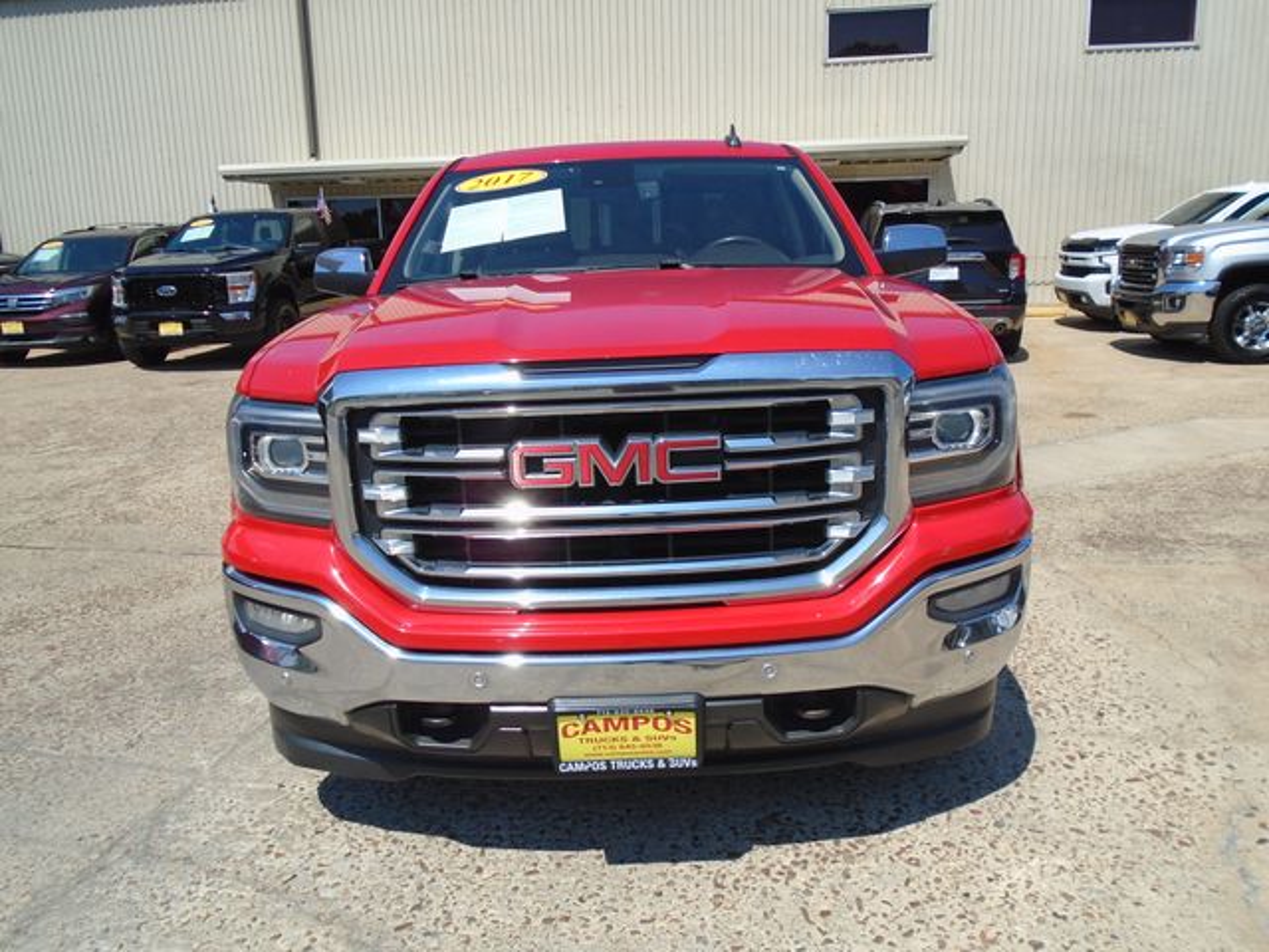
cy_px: 476
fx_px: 953
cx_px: 634
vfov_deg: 53.1
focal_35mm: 26
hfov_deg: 67.3
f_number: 8
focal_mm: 4.6
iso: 100
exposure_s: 1/200
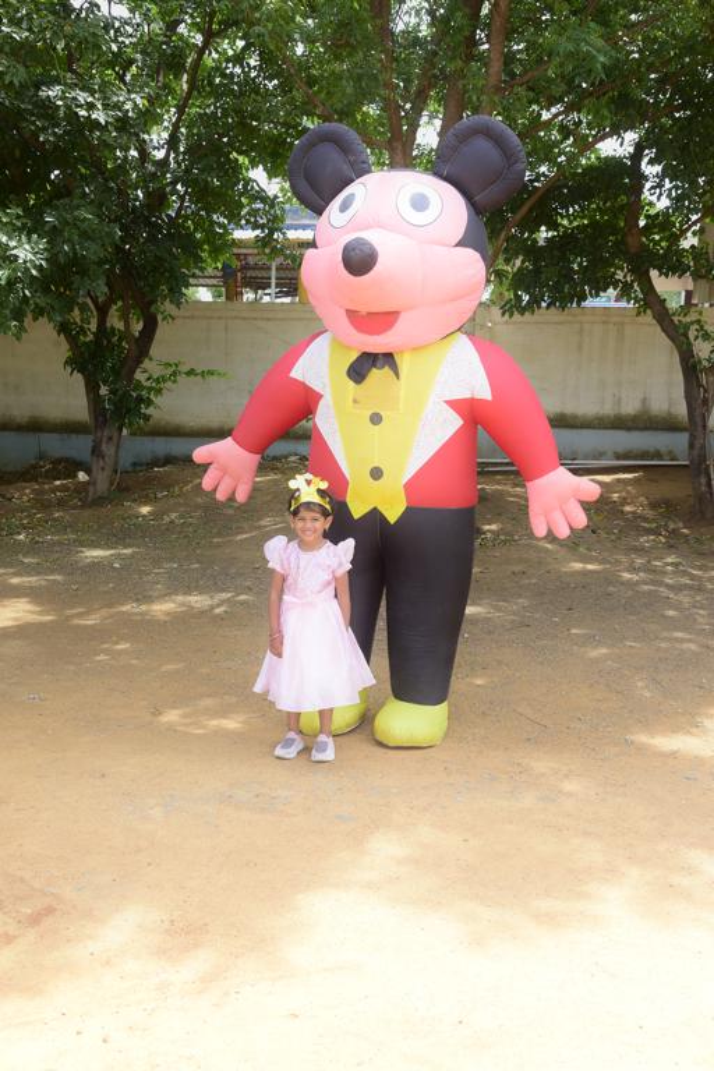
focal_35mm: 35
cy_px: 536
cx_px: 357
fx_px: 1041
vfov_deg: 54.4
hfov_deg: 37.9
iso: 400
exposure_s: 1/125
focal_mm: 35
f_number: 8
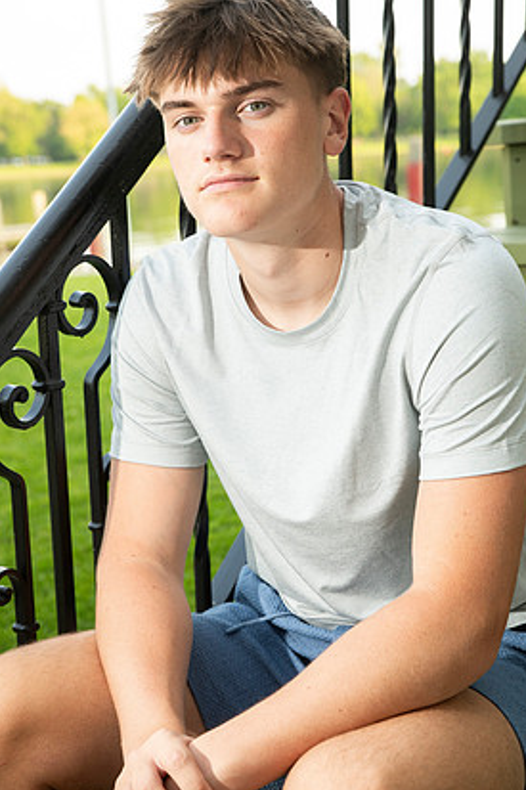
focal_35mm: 61
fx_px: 1338
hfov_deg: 22.2
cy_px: 400
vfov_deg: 32.9
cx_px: 272
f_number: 5.6
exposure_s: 1/160
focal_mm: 56
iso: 320
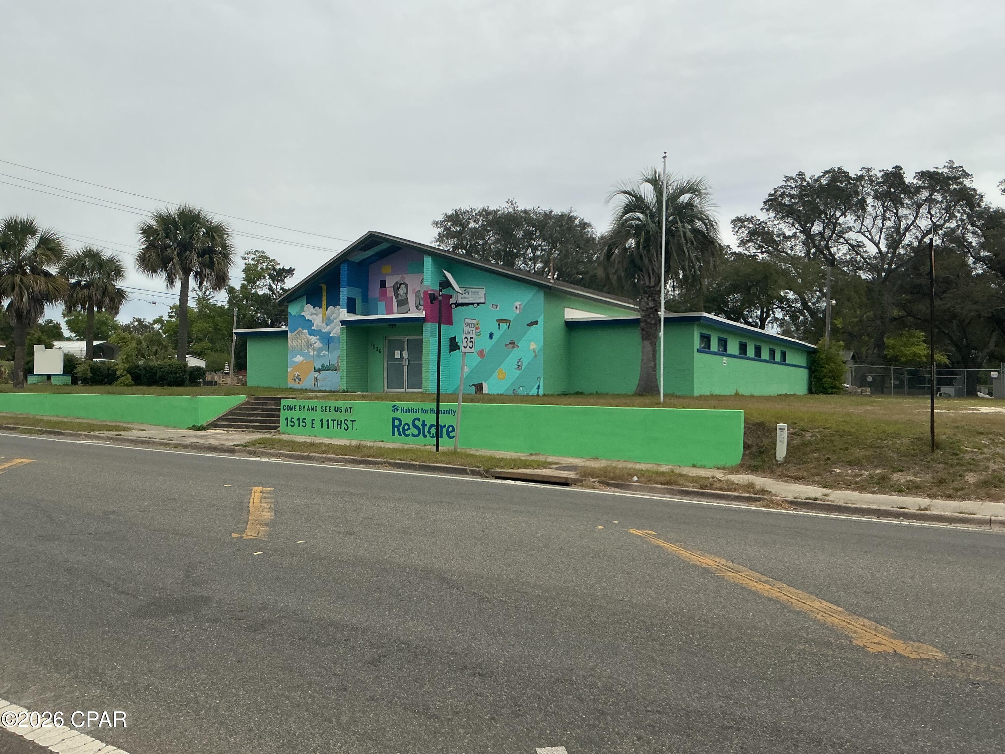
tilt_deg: -0.7
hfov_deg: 61.7
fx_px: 842
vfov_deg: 48.2
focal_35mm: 29
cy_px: 377
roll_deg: -0.7
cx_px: 502
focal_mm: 3
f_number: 1.8
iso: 25
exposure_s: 1/4065
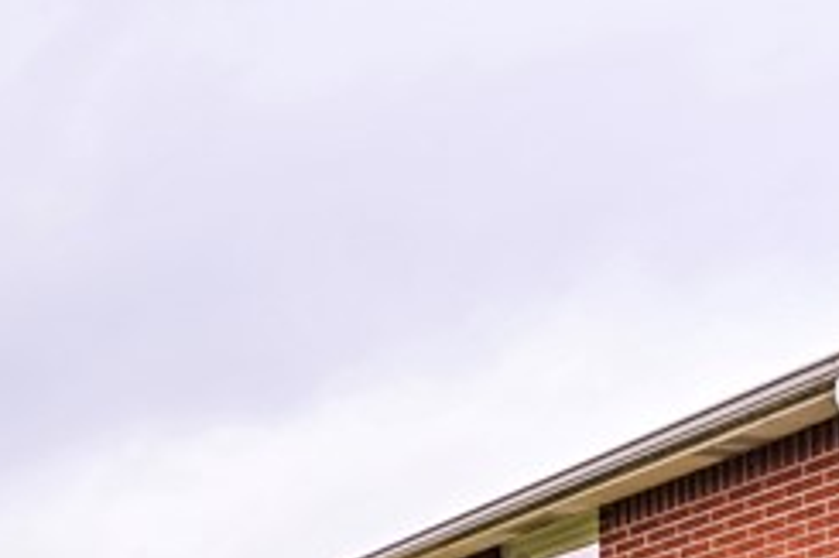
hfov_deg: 24.3
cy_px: 984
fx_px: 1444
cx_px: -457
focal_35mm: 62
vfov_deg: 17.8
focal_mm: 14
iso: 100
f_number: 7.1
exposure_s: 1/50
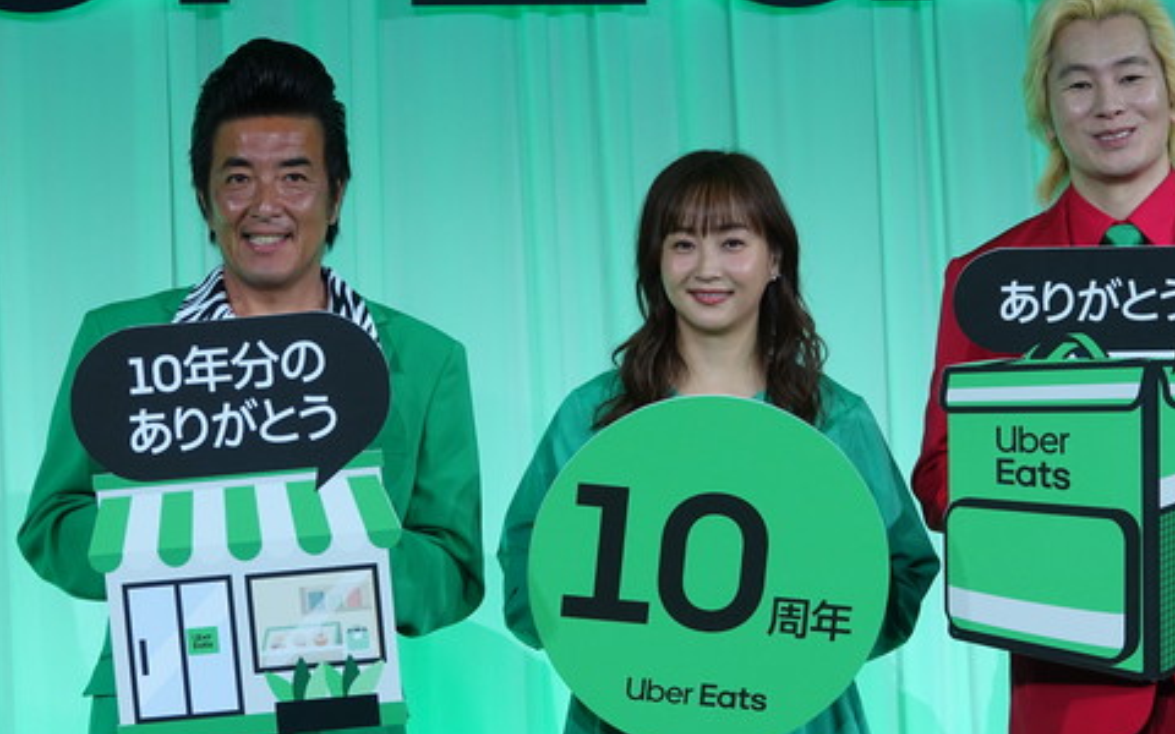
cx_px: 663
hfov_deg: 10.0
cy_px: 343
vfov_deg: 6.3
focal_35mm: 209
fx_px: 6693
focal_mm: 54.57
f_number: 4
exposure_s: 1/160
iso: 500
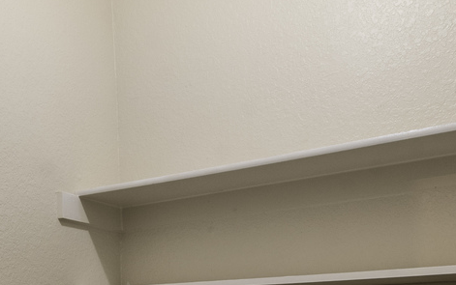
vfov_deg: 24.6
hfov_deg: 39.8
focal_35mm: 49
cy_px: 314
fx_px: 609
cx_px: 106
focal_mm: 14
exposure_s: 1/60
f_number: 8
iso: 320
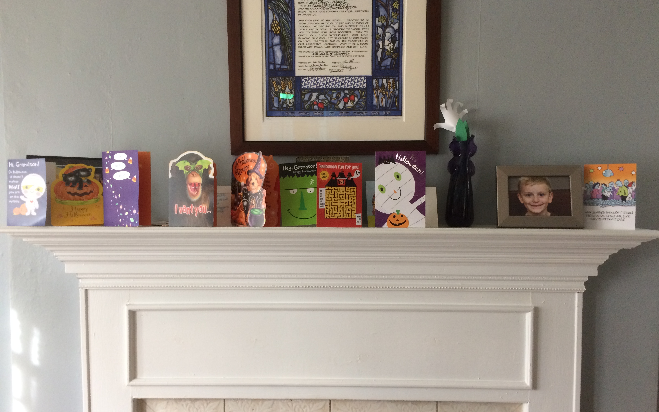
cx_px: 332
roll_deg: +0.9
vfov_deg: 40.6
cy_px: 208
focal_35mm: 31
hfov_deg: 61.2
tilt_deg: -6.4
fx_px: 557
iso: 160
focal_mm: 4.15
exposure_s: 1/30
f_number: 2.2
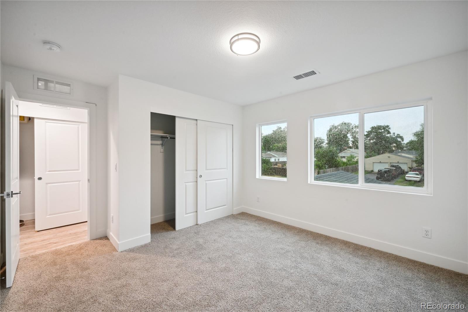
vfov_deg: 81.2
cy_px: 156
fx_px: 182
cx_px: 234
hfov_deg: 104.3
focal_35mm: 14
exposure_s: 1/8
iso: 400
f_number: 11
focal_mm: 14
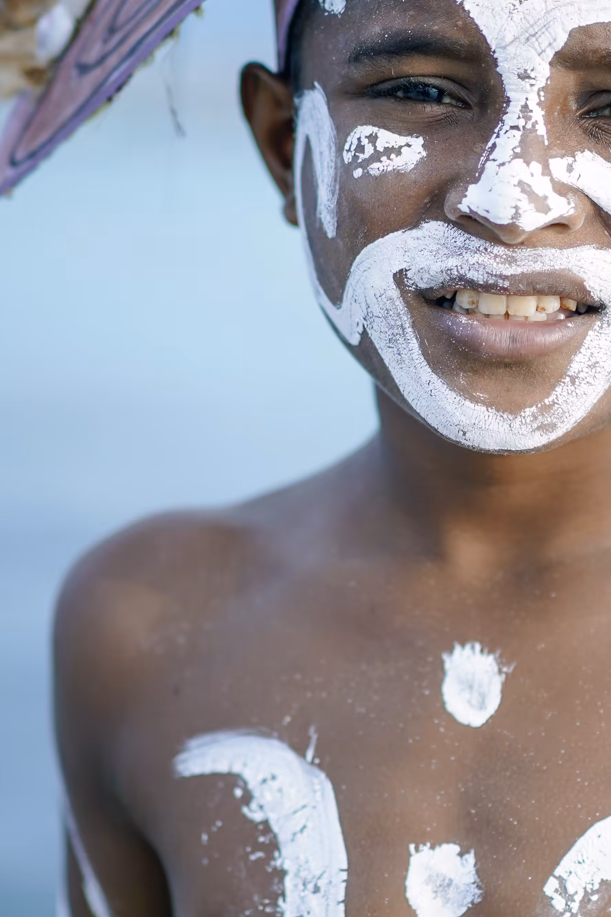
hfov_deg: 11.0
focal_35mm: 124
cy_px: 497
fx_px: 3157
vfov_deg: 16.5
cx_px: 490
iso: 100
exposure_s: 1/1250
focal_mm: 55
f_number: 1.8
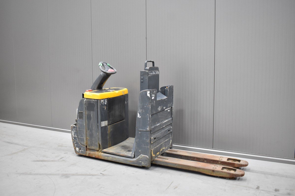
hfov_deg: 57.2
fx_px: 270
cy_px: 98
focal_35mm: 33
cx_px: 148
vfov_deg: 40.0
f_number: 4
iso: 1600
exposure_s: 1/50
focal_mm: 22
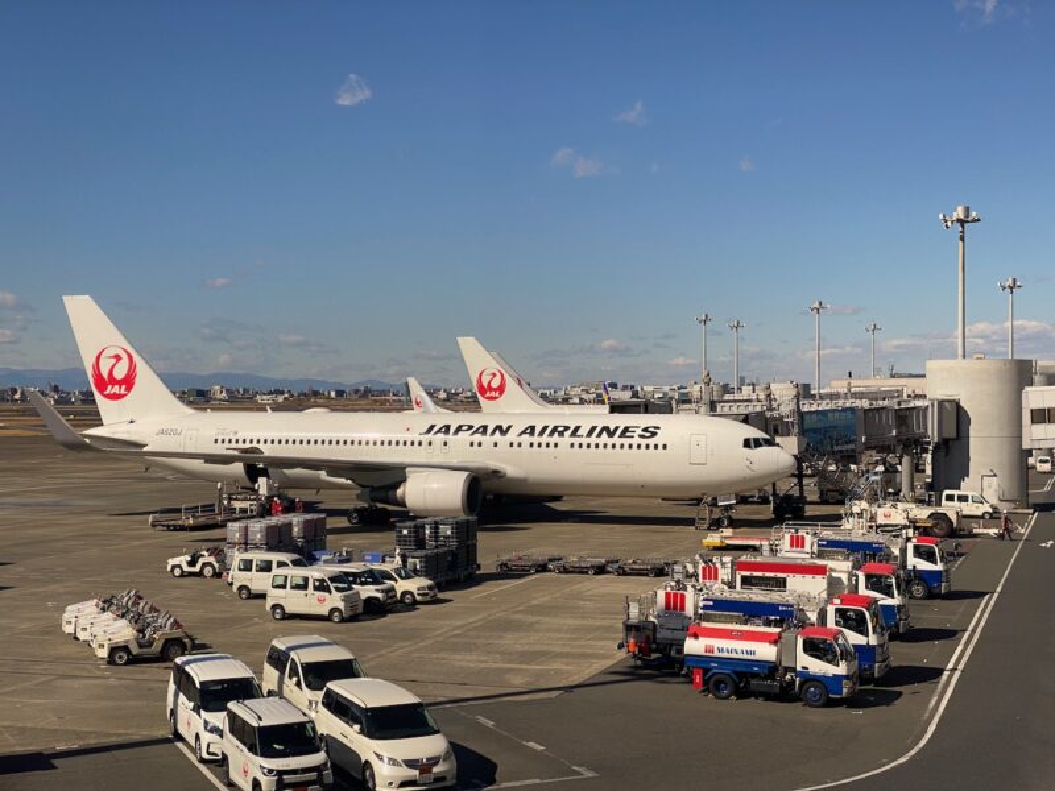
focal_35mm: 52
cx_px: 528
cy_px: 396
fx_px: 1585
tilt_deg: -0.4
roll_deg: -0.3
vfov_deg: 28.0
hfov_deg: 36.8
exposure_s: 1/1065
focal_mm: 6
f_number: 2
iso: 20
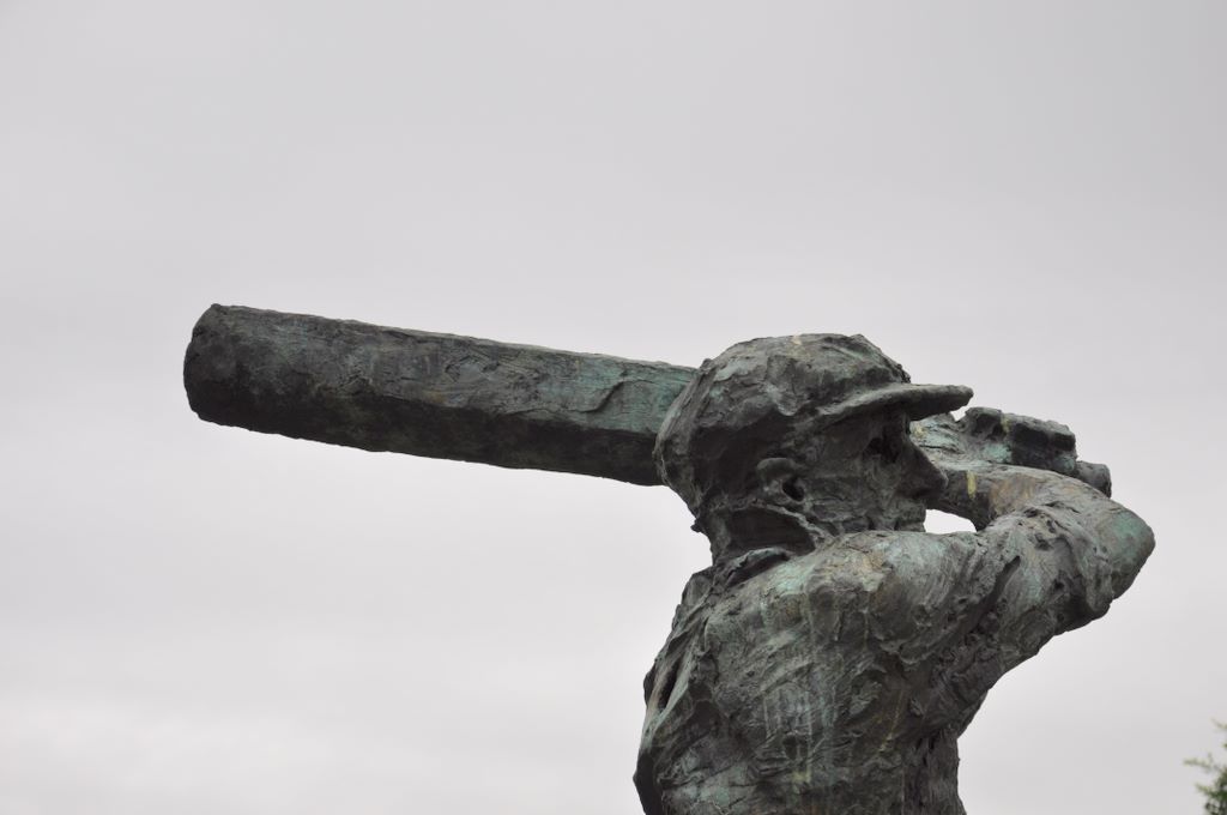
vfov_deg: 15.7
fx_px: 2961
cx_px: 614
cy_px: 408
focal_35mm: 87
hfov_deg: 23.4
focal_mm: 58
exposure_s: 1/250
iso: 200
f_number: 8
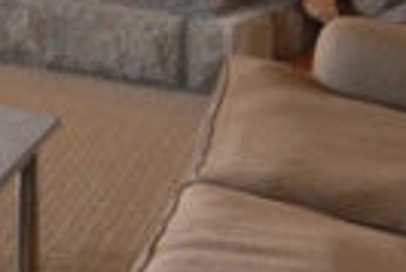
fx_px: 1275
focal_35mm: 113
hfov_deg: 14.9
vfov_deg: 12.2
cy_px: 180
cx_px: -394
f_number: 10
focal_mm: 13
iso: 100
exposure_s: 1/3
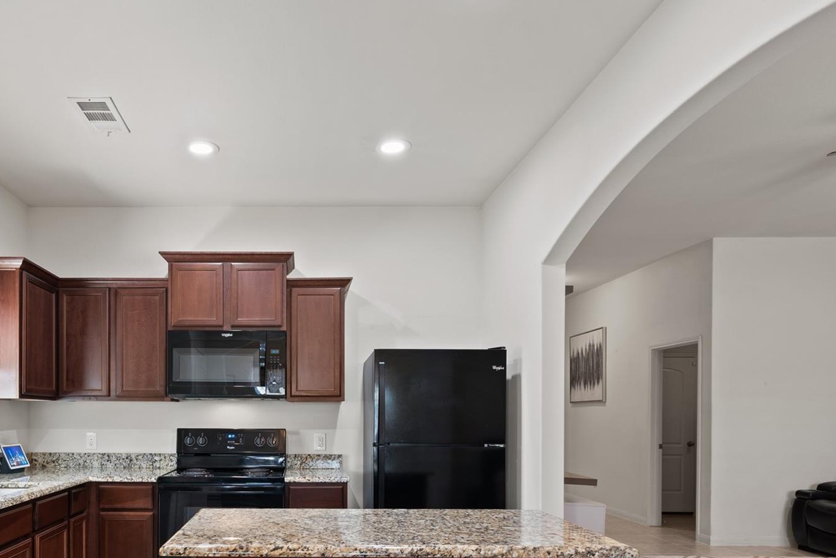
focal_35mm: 26
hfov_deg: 68.1
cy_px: 415
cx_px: 303
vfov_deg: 47.8
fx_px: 604
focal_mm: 17
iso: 400
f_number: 10
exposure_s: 3.2
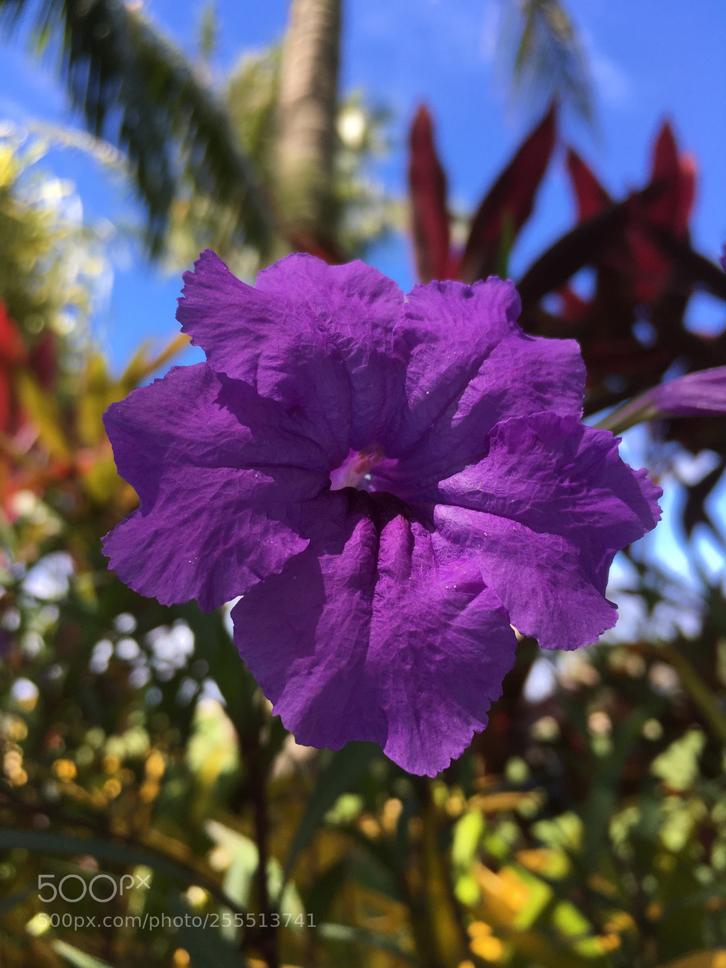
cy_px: 484
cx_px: 363
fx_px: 811
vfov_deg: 61.7
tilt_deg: +13.2
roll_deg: -1.2
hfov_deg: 48.2
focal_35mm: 29
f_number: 2.2
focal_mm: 4.15
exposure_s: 1/475
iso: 25
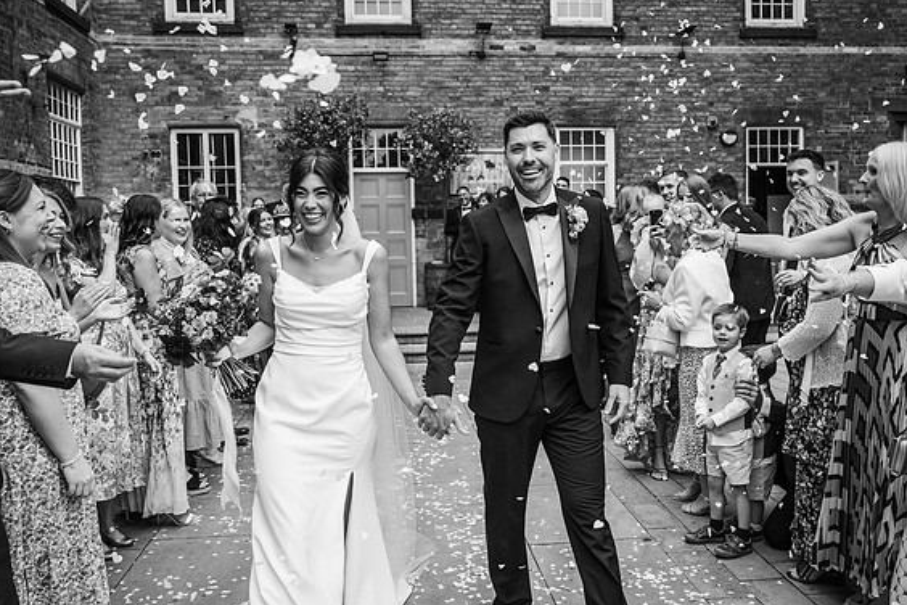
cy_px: 286
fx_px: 831
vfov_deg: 40.0
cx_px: 485
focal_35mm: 33
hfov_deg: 57.2
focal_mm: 30.5
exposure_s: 1/800
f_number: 4
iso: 560
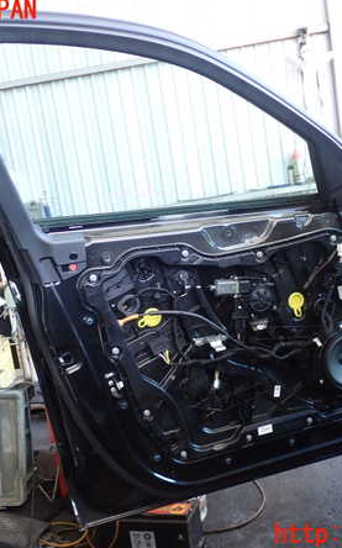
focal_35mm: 43
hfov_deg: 29.8
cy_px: 273
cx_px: 183
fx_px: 642
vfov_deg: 46.2
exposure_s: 1/50
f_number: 2.3
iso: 200
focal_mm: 5.4
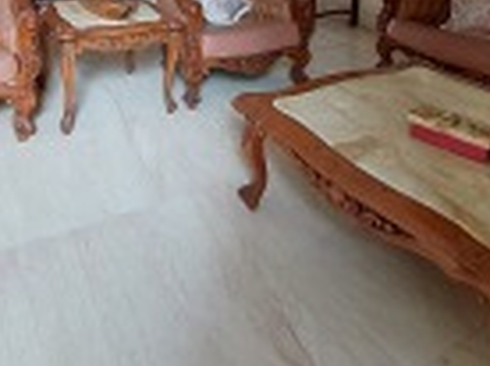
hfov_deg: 53.2
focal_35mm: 34
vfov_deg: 32.2
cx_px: 174
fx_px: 480
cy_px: -103
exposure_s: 1/60
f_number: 2.2
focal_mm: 1.74
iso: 400
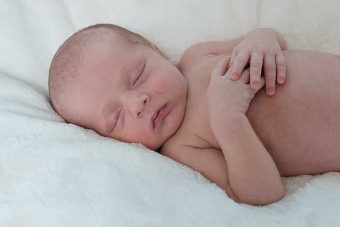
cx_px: 137
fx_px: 439
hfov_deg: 42.1
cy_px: 116
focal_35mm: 47
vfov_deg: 28.9
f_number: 4
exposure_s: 1/210
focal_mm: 24.2
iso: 800
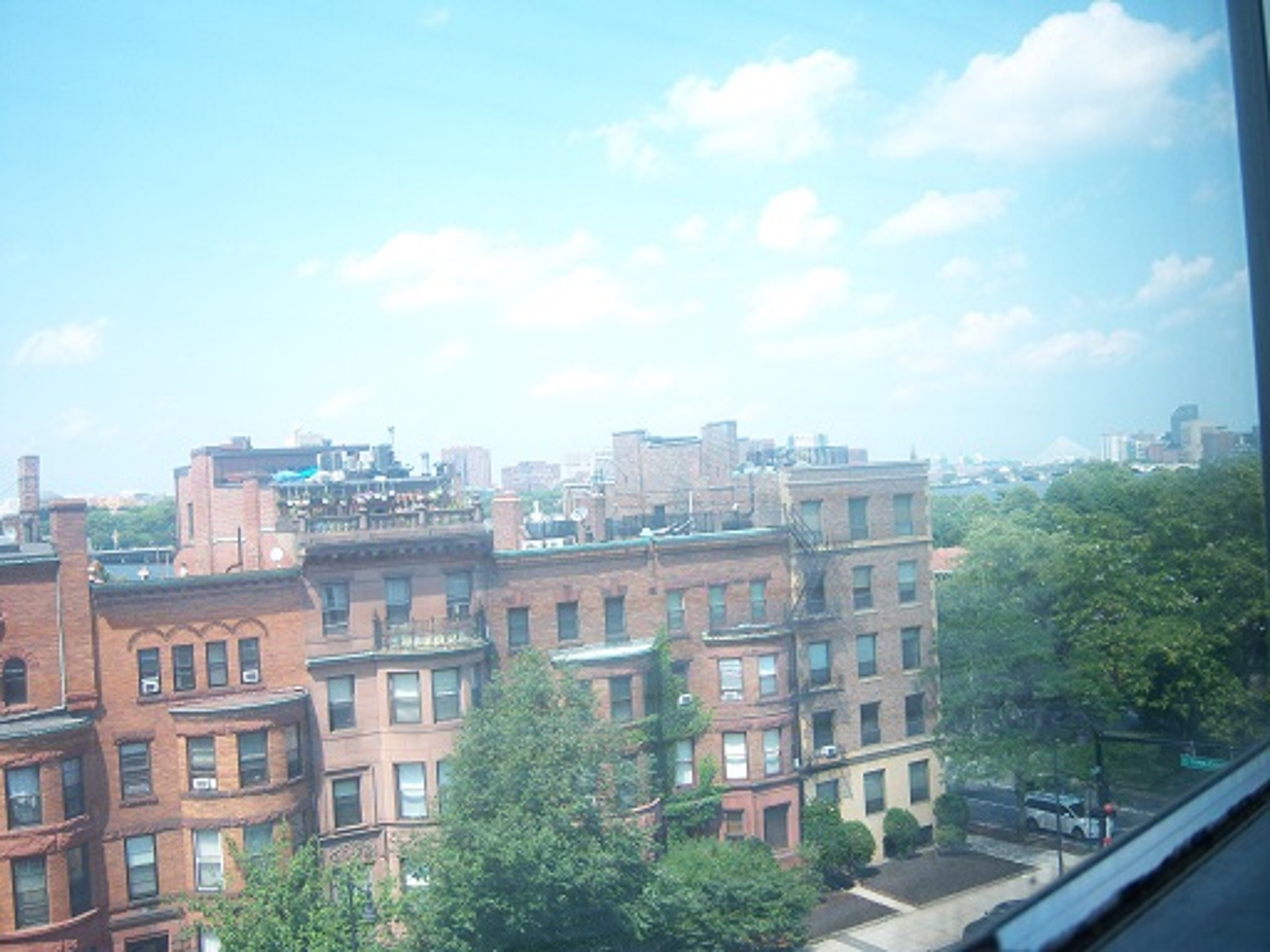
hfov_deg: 51.4
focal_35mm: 36
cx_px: 635
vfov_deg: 39.7
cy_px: 476
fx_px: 1321
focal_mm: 7.5
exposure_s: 1/400
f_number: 2.8
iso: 80
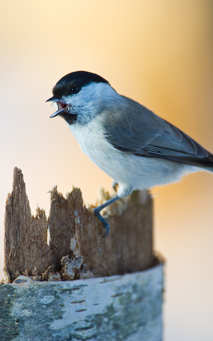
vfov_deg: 3.4
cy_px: 170
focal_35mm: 612
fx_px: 5685
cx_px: 102
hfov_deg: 2.1
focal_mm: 600
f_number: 6.3
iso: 1600
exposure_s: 1/320
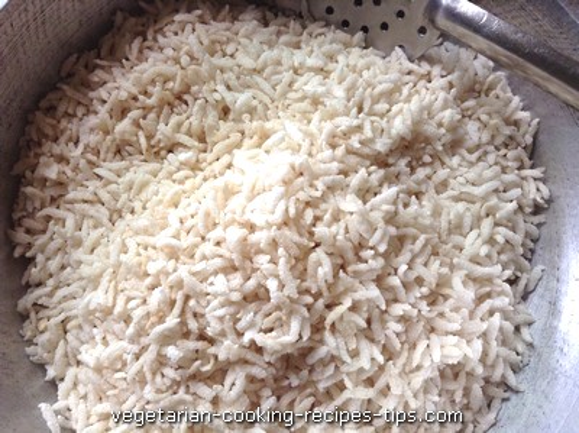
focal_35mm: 33
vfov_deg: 42.9
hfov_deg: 55.4
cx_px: 290
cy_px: 216
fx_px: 551
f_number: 2.4
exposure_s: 1/24
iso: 80
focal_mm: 3.3
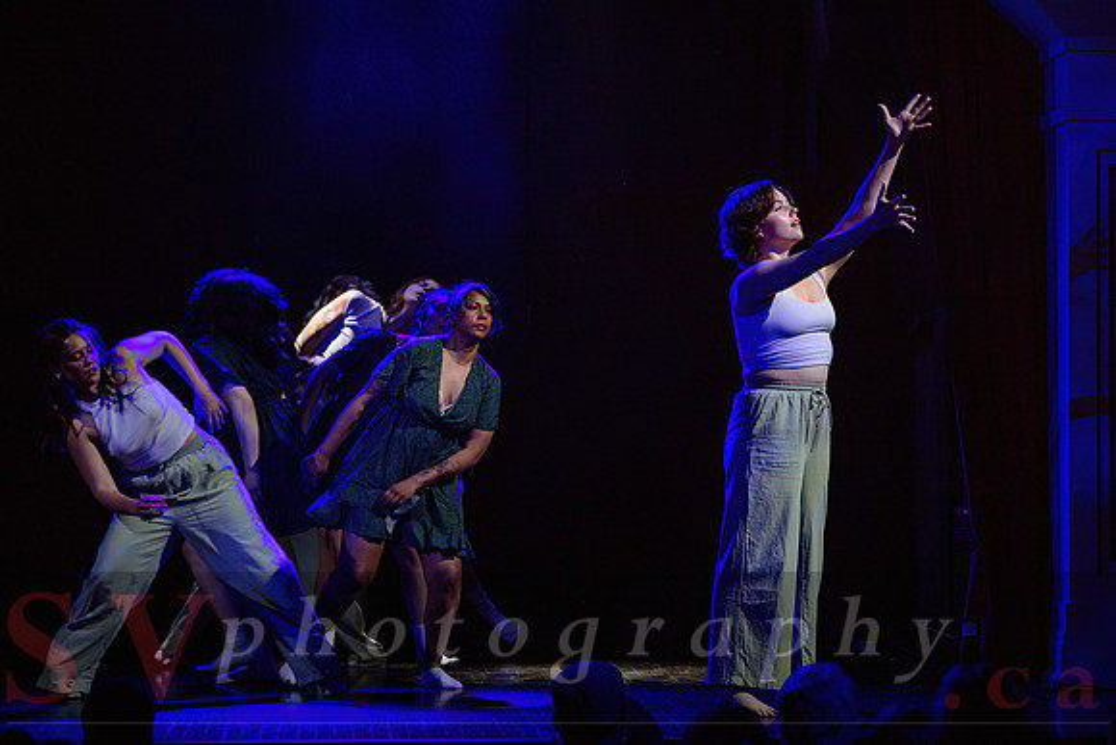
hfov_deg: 14.6
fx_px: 4343
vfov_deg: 9.8
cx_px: 643
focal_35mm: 140
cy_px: 320
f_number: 2.8
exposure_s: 1/200
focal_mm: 120
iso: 1600
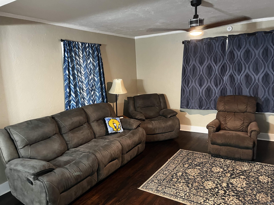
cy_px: 102
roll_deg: +3.0
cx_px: 137
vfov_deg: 53.1
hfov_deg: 67.3
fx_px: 206
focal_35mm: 26
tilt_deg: -10.4
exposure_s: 1/30
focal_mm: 5.1
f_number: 1.6
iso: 500
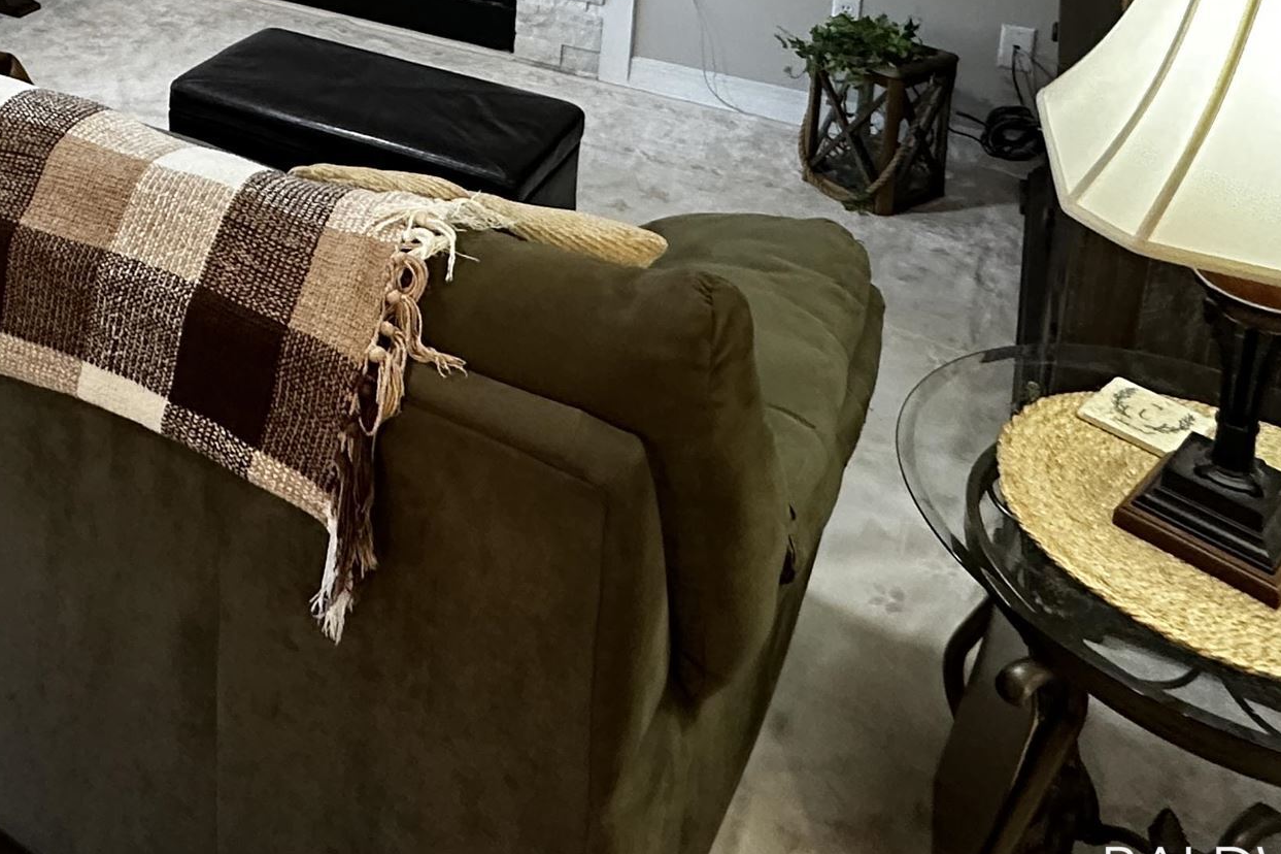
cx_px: 237
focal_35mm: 36
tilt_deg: -9.1
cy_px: -176
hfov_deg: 49.7
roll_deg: -0.6
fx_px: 1281
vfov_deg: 31.0
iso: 400
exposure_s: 1/60
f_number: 2.2
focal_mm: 2.22
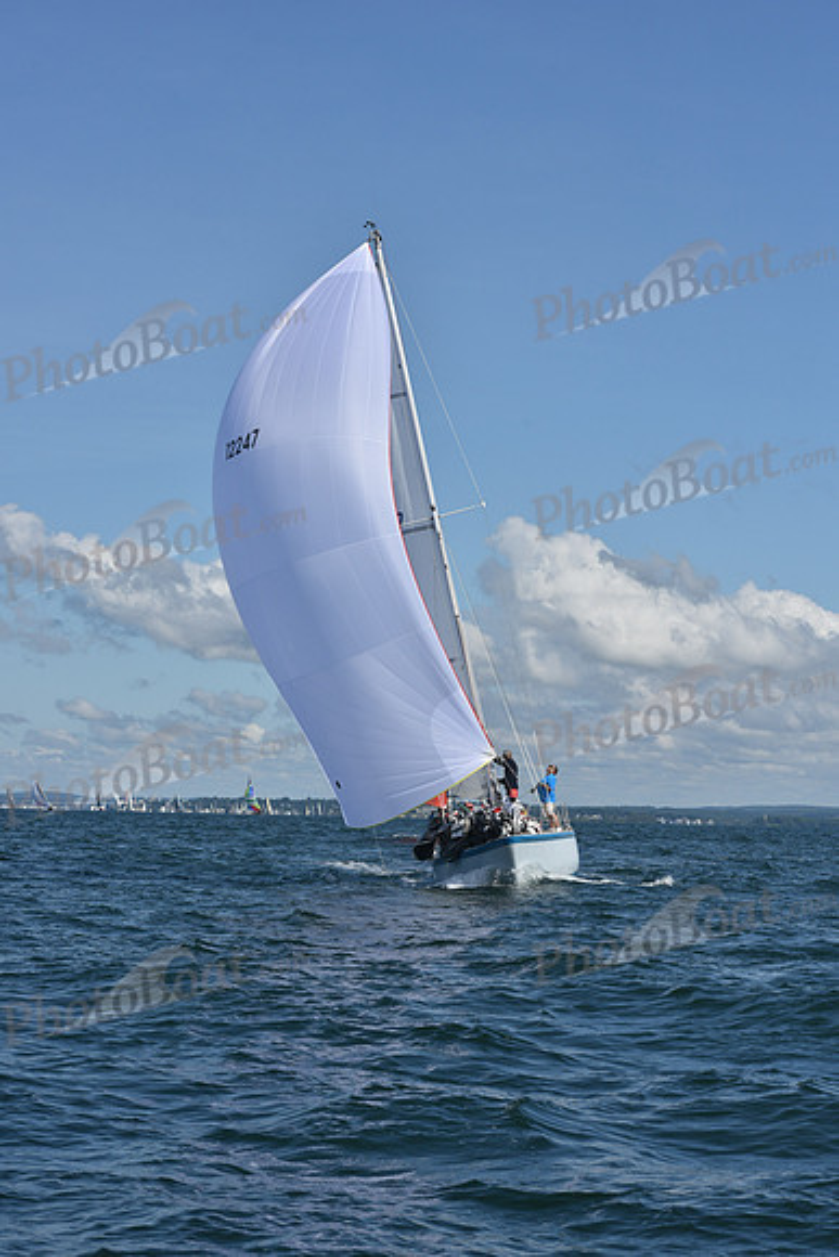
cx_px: 420
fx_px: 2795
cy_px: 628
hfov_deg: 17.1
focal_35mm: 80
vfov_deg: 25.4
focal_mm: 80
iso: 250
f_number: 9
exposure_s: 1/1250
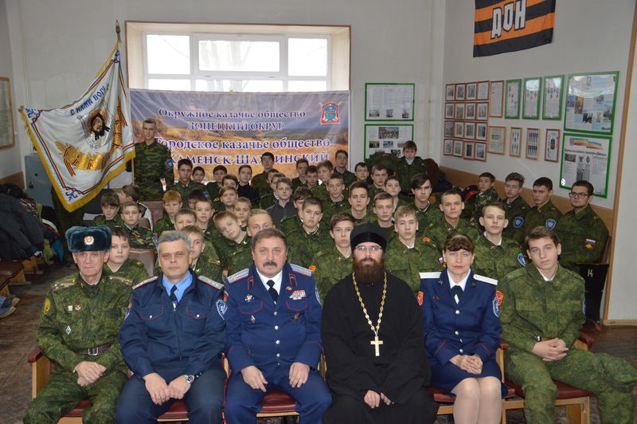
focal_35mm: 36
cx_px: 318
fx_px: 636
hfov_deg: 53.2
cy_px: 212
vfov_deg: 36.8
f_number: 3.8
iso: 800
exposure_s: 1/60
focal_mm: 24
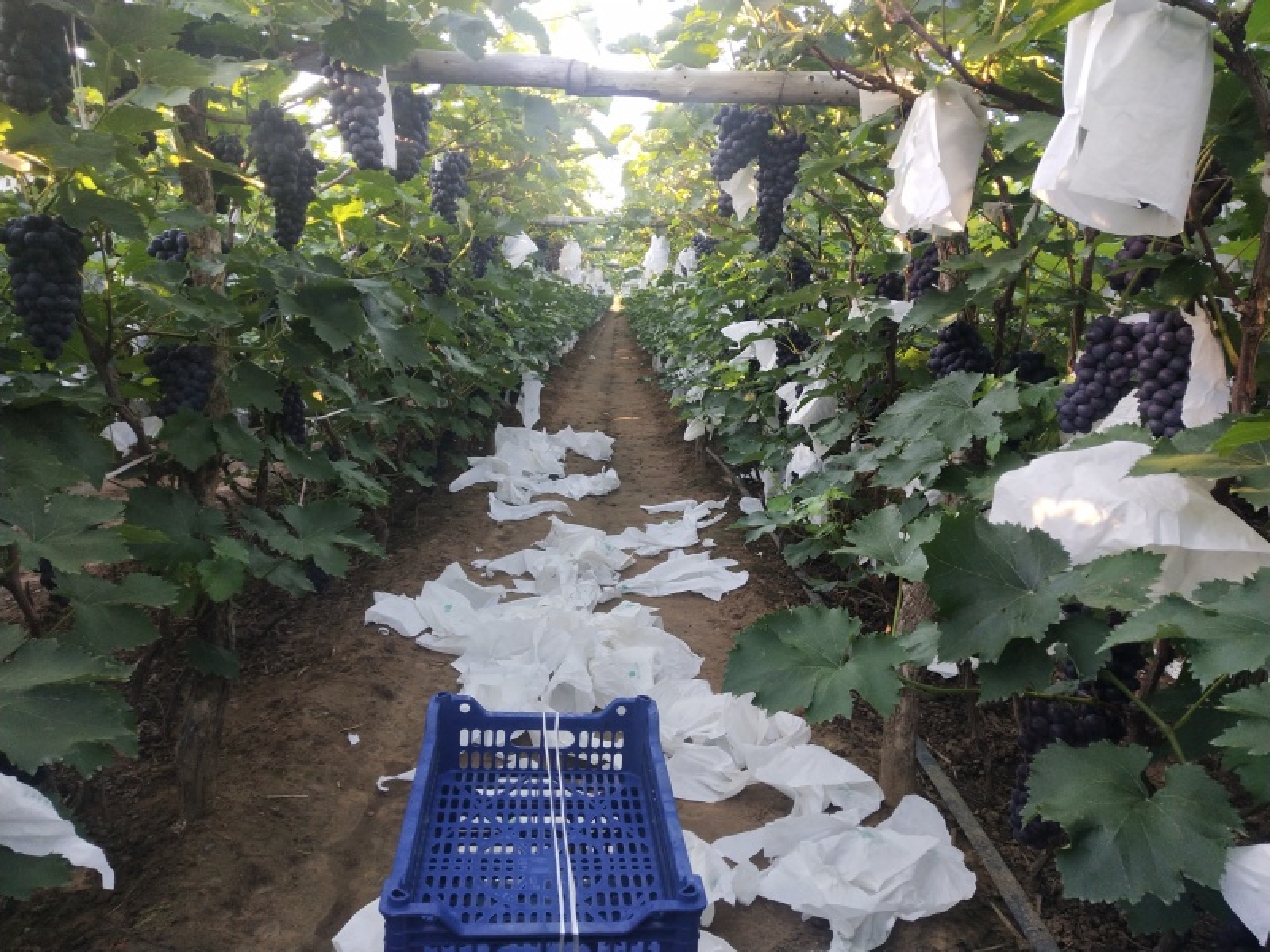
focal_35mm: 30
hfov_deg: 60.0
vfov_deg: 46.8
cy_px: 476
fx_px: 1101
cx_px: 635
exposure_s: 1/100
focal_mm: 3.95
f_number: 1.8
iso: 213
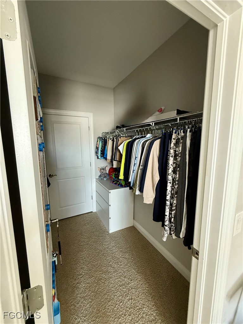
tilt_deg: -6.8
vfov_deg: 102.1
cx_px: 122
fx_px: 131
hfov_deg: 85.7
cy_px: 162
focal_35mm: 14
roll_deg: -0.8
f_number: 2.2
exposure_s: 1/72
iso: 320
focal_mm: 2.22
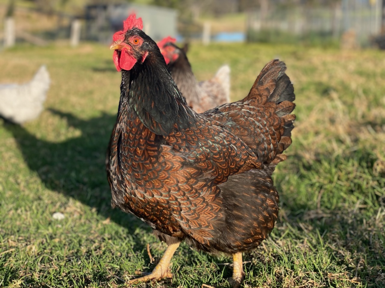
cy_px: 144
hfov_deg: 36.8
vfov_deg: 28.0
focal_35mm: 52
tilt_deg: -14.5
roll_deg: -4.9
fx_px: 578
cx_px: 192
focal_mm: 6
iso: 20
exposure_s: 1/716
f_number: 2
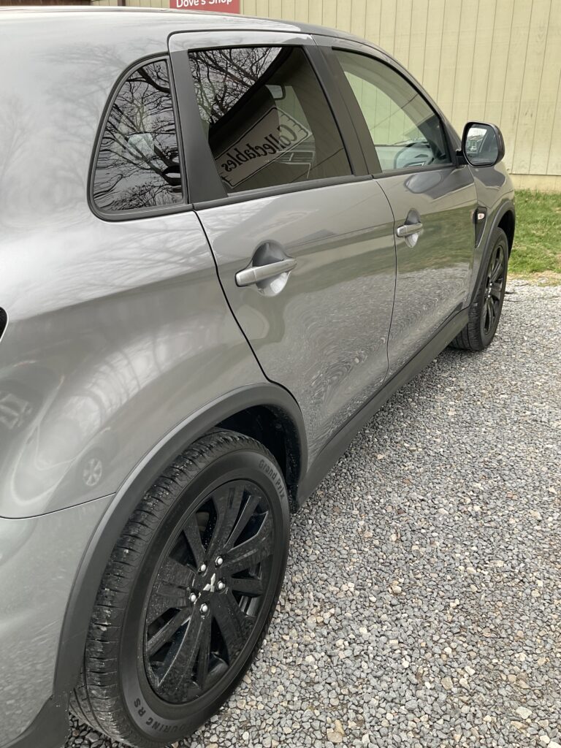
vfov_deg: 61.7
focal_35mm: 29
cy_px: 374
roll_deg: +0.0
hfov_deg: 48.2
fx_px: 627
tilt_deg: -20.4
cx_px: 280
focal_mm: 3
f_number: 1.8
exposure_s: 1/270
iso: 16
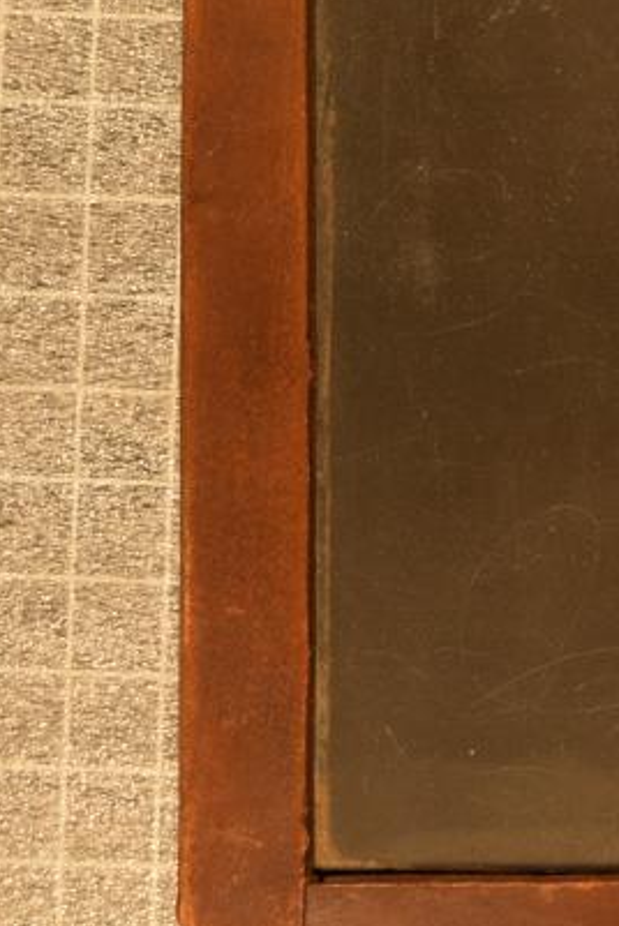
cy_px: 267
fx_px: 3424
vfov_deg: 15.4
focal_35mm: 133
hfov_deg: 10.2
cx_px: 688
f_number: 6.3
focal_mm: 34
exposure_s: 1/160
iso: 400
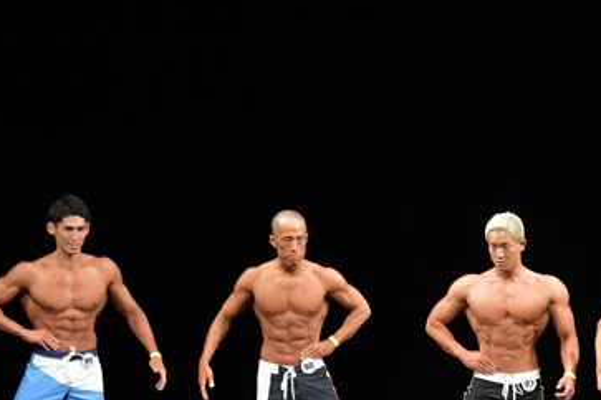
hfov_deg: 7.6
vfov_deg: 5.1
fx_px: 4524
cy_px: 407
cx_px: 512
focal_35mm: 271
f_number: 5.6
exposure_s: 1/400
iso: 3200
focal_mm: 85
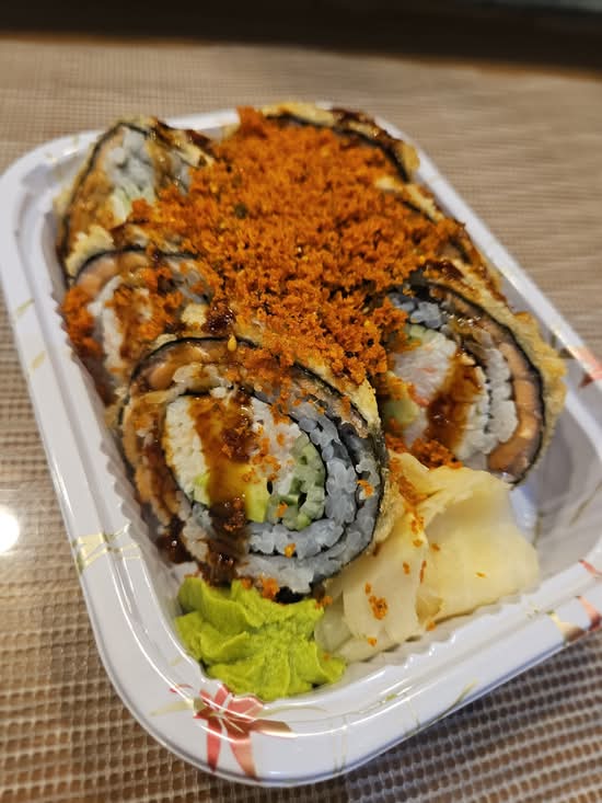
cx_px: 301
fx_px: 533
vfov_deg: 73.9
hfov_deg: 58.9
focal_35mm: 23
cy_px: 402
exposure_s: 1/60
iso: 160
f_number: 1.8
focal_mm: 5.4
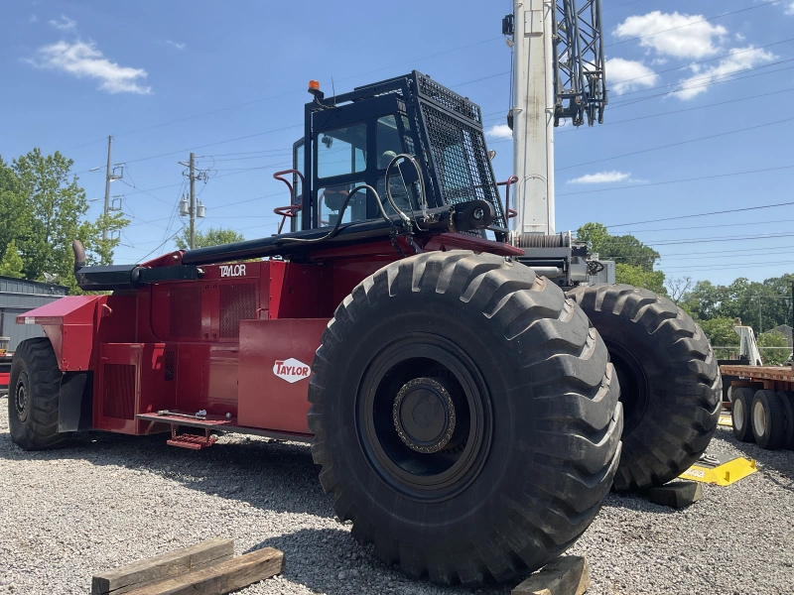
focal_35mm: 29
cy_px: 298
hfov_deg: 61.7
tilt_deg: +3.8
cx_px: 397
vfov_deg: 48.2
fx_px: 665
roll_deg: -1.9
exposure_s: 1/1250
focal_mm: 3
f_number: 1.8
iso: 16
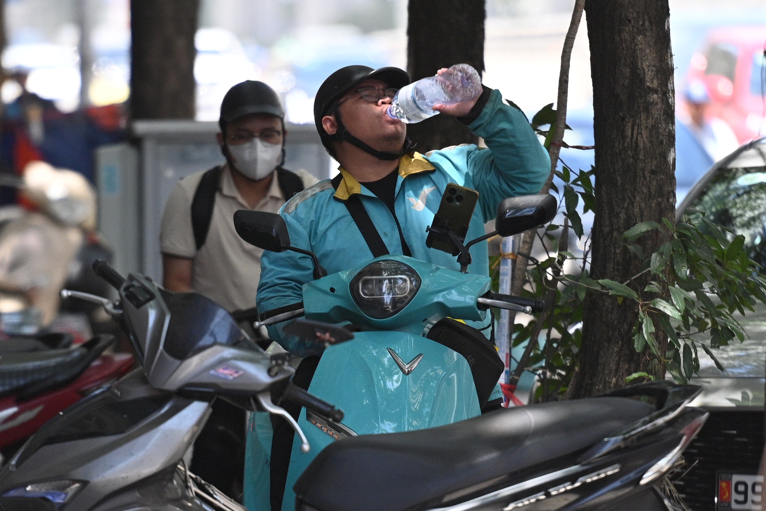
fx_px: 4255
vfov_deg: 6.9
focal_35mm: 200
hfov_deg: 10.3
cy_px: 256
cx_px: 383
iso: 400
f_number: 2.8
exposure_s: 1/3200
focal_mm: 200
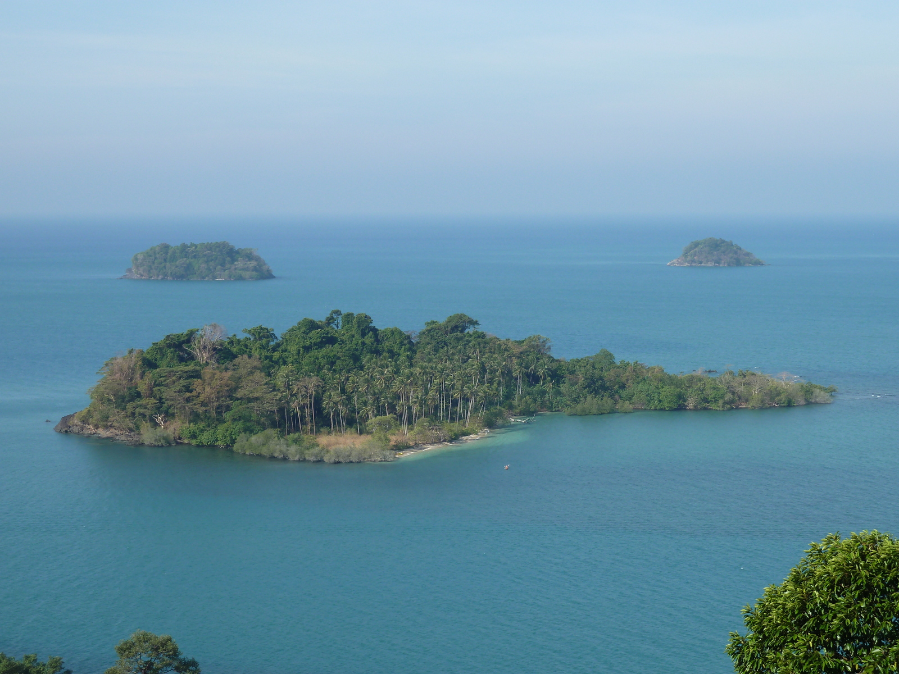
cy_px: 337
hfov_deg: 25.0
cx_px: 450
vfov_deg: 18.9
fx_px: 2026
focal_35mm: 78
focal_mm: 12.8
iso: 80
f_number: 4.5
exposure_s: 1/400
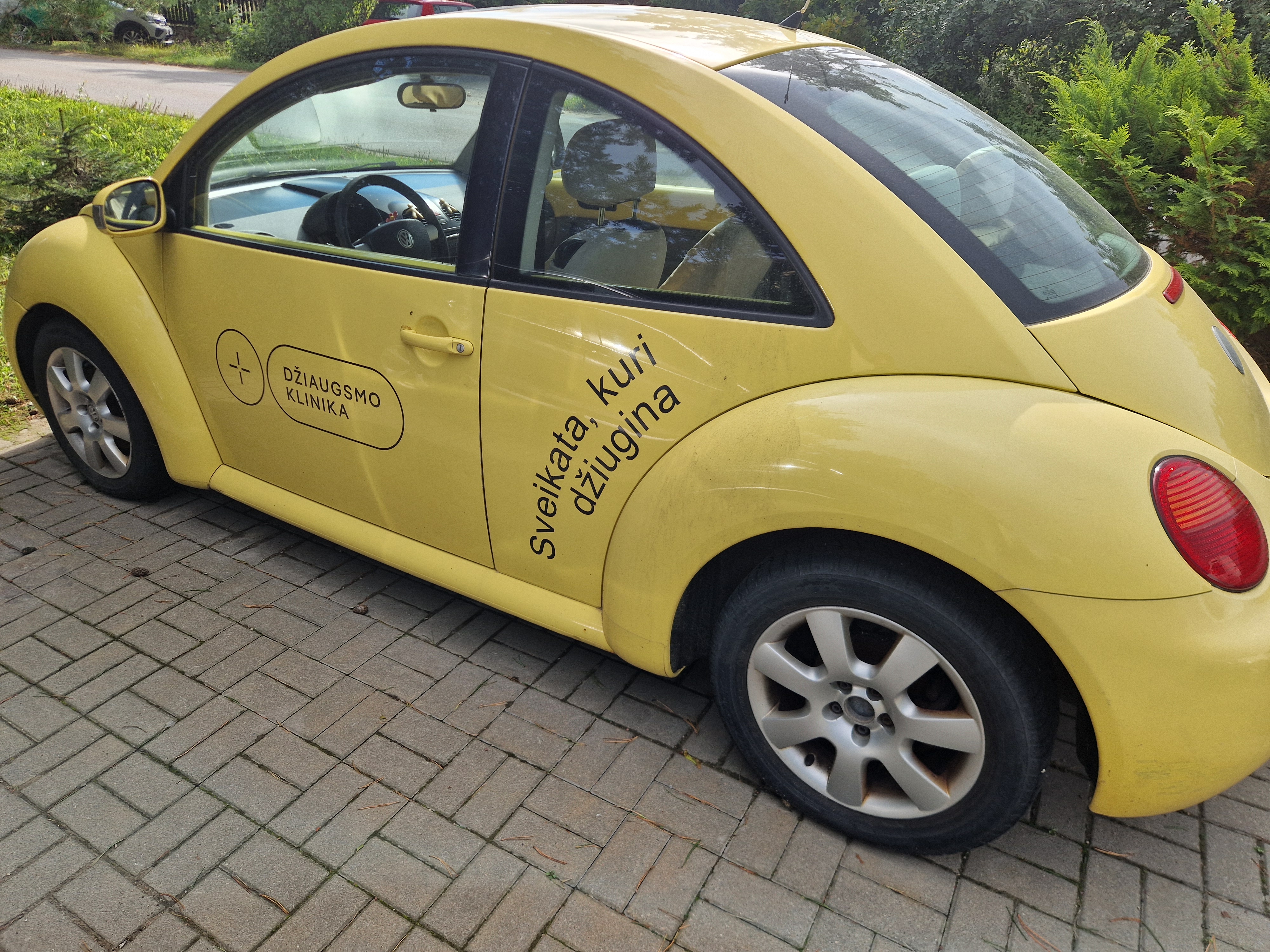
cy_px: 476
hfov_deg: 73.9
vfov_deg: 58.9
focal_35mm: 23
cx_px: 635
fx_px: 844
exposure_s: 1/425
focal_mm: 5.4
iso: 50
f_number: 1.8
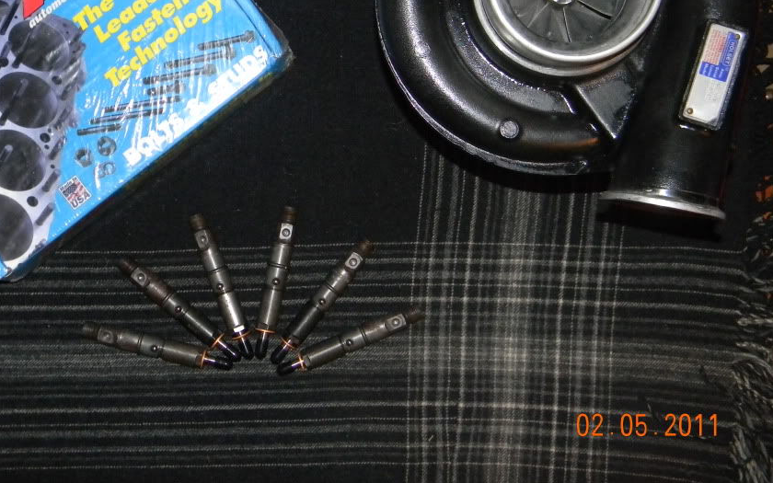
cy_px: 145
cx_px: 306
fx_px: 1117
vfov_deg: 24.2
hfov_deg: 38.0
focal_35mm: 53
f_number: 3.8
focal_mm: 7.3
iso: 400
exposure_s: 1/8
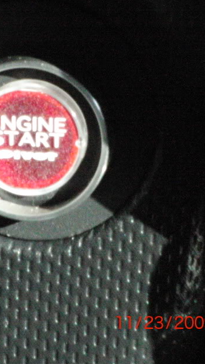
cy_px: 143
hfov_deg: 3.7
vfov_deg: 6.5
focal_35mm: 332
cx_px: 31
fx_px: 3207
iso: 1600
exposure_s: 1/250
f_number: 10.8
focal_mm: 32.1
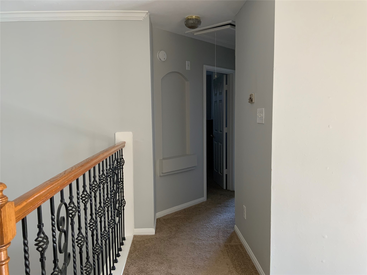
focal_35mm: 29
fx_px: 307
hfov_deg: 61.7
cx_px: 184
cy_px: 138
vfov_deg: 48.2
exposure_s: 1/60
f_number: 1.8
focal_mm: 3
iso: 80
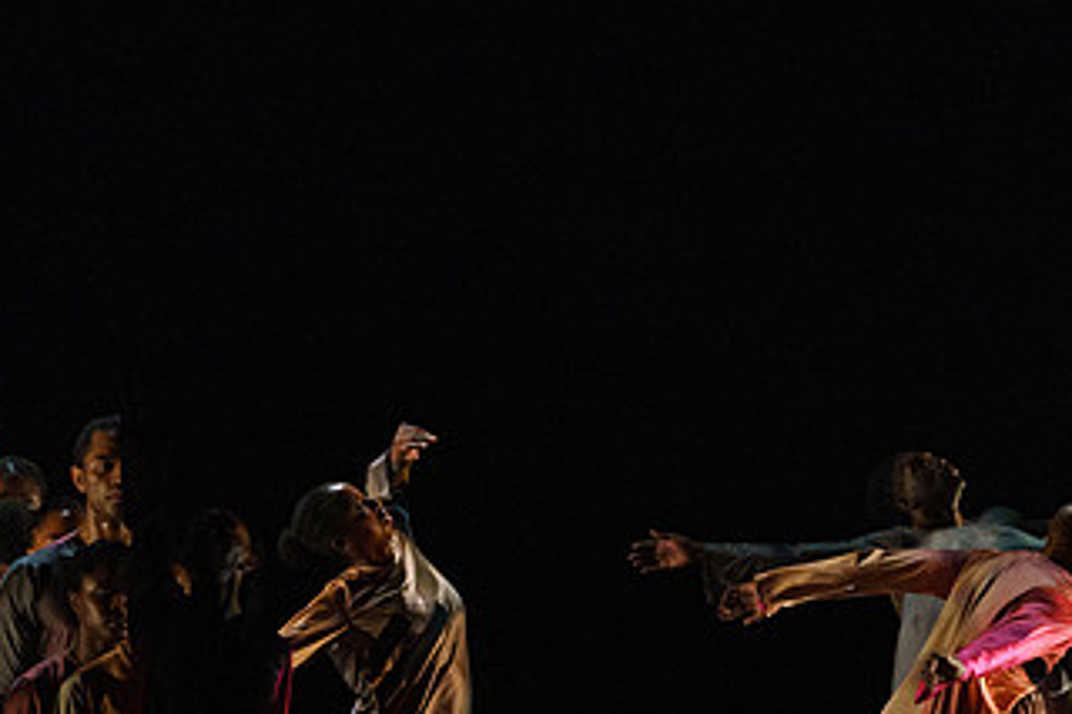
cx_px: 675
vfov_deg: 2.7
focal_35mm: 505
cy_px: 656
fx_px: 15029
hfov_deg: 4.1
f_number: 5.6
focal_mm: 259
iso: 6400
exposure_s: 1/320
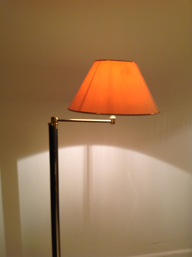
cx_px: 96
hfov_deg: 40.6
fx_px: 260
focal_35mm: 35
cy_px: 128
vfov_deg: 52.7
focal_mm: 4.28
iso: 80
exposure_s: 1/17
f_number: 2.4
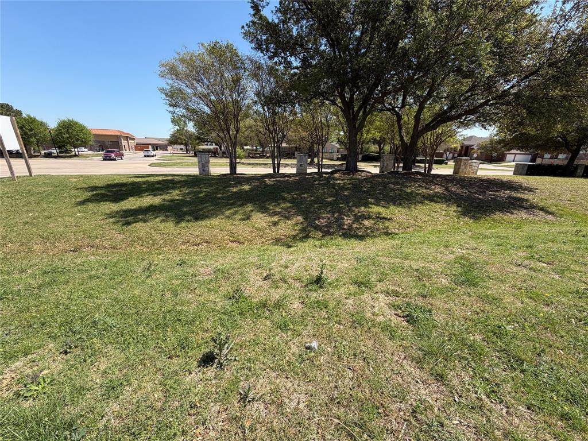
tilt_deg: -16.7
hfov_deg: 102.1
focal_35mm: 14
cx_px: 294
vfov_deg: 85.7
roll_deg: -1.8
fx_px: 238
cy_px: 220
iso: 32
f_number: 2.2
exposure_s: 1/770
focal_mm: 2.22
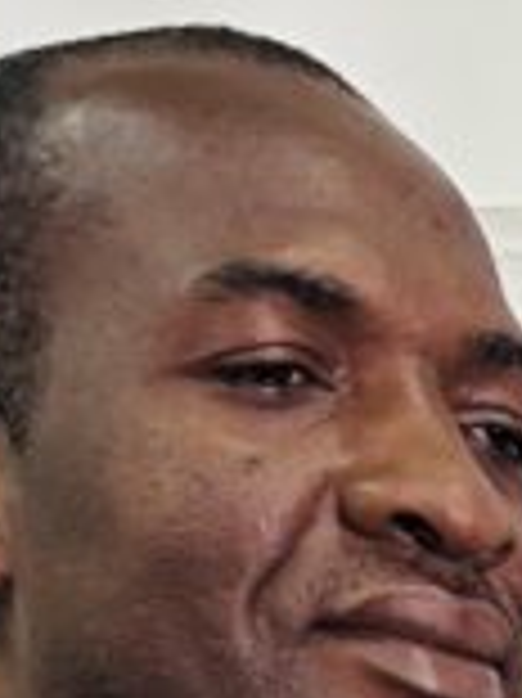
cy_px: 1828
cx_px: 1588
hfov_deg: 8.0
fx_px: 3201
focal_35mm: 159
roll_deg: +0.0
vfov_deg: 10.3
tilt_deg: -11.8
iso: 250
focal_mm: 6.86
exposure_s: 1/50
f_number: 1.78
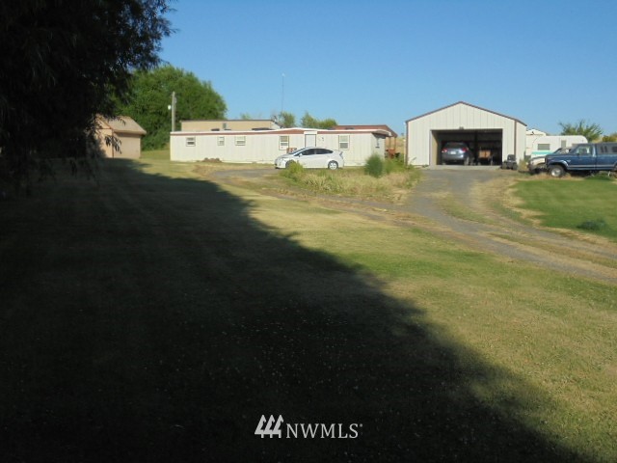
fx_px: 766
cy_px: 232
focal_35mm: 43
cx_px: 308
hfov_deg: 43.9
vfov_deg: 33.6
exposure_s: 1/800
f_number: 4.5
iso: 100
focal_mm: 7.8
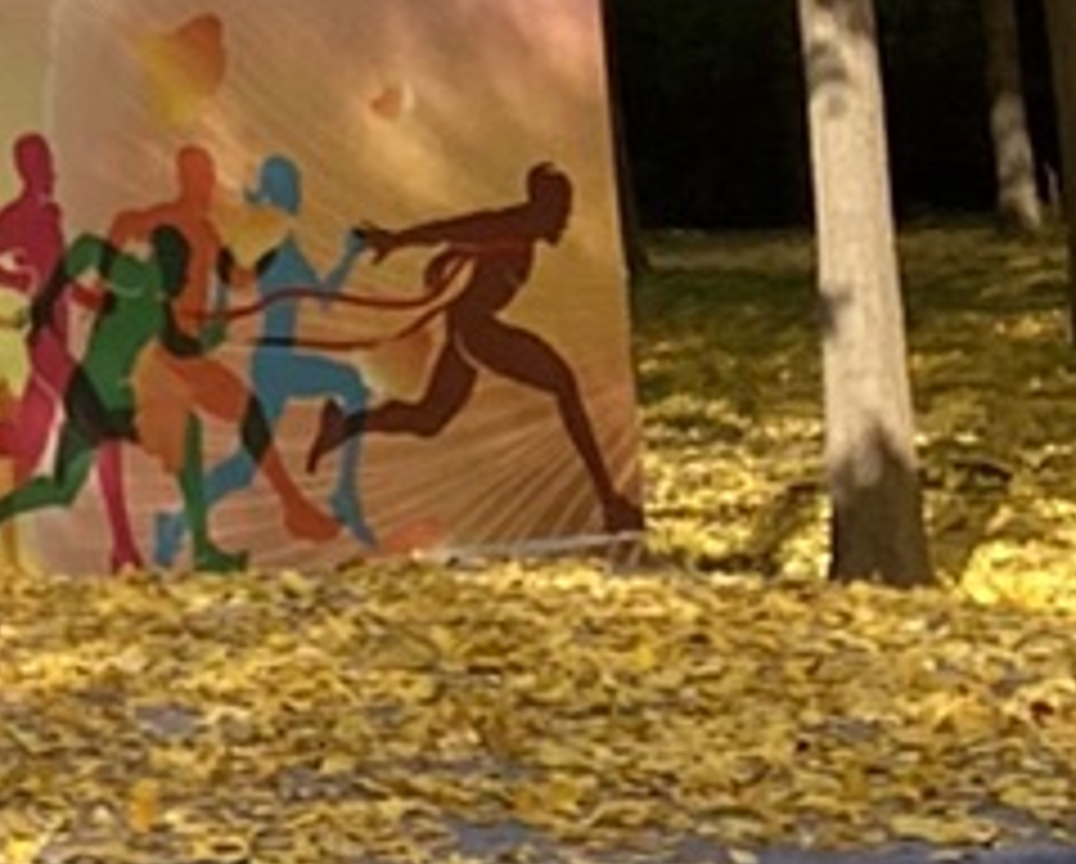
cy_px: -986
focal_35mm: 212
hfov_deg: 8.4
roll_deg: +2.1
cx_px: -1481
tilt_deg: +8.9
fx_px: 6762
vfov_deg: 7.0
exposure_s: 1/1608
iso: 32
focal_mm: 4.25
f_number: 1.8
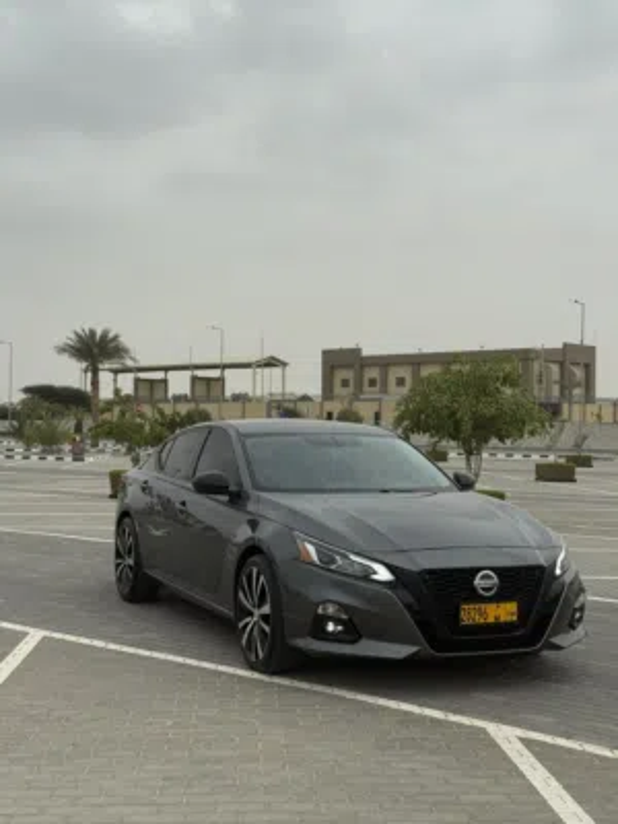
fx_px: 1143
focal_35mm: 48
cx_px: 309
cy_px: 412
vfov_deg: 39.7
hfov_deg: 30.3
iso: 64
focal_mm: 6.76
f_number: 1.78
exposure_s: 1/3534
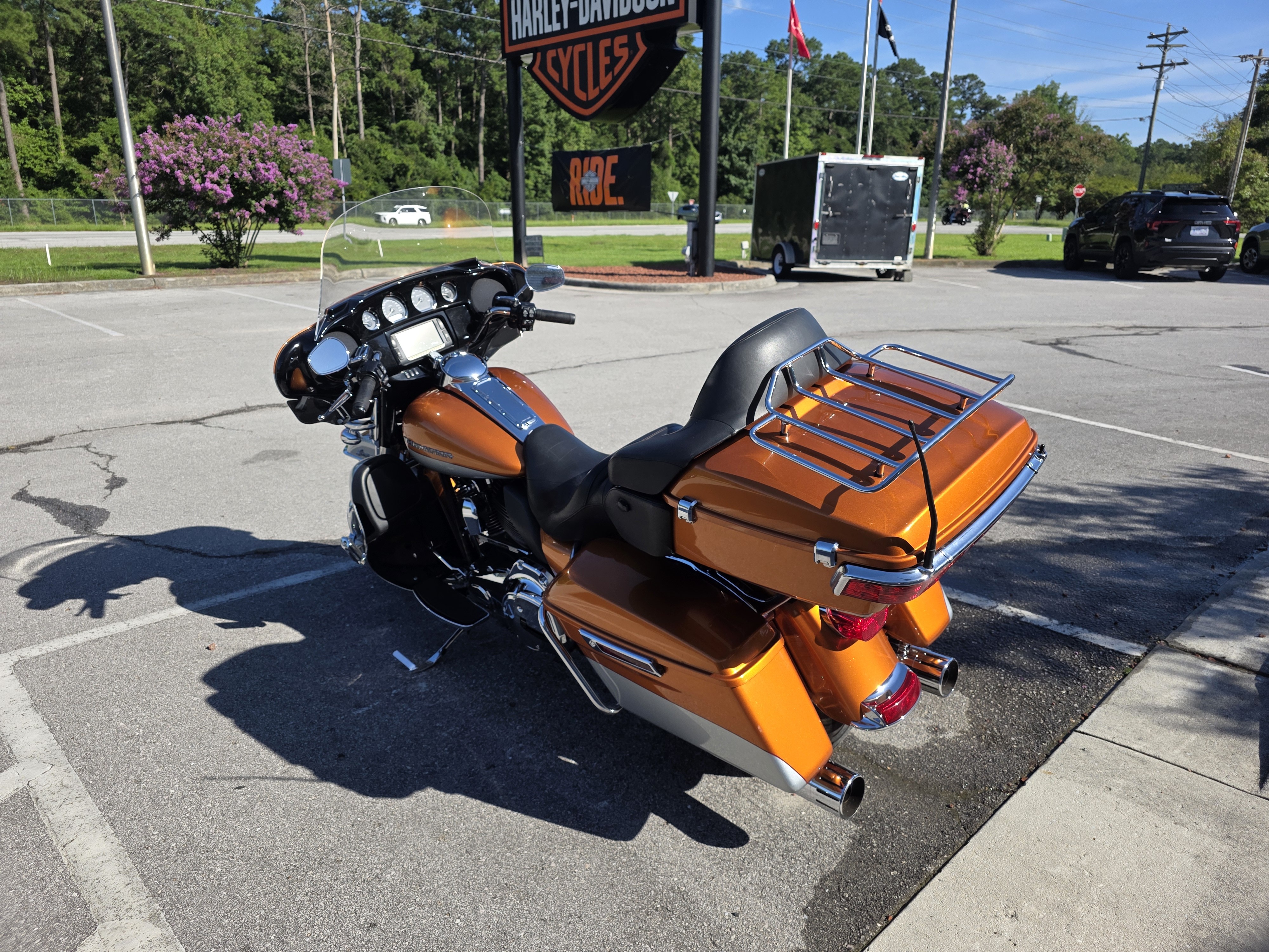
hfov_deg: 73.9
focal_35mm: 23
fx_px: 843
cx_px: 634
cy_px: 476
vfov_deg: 58.9
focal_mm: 6.3
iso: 80
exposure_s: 1/4057
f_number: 1.7
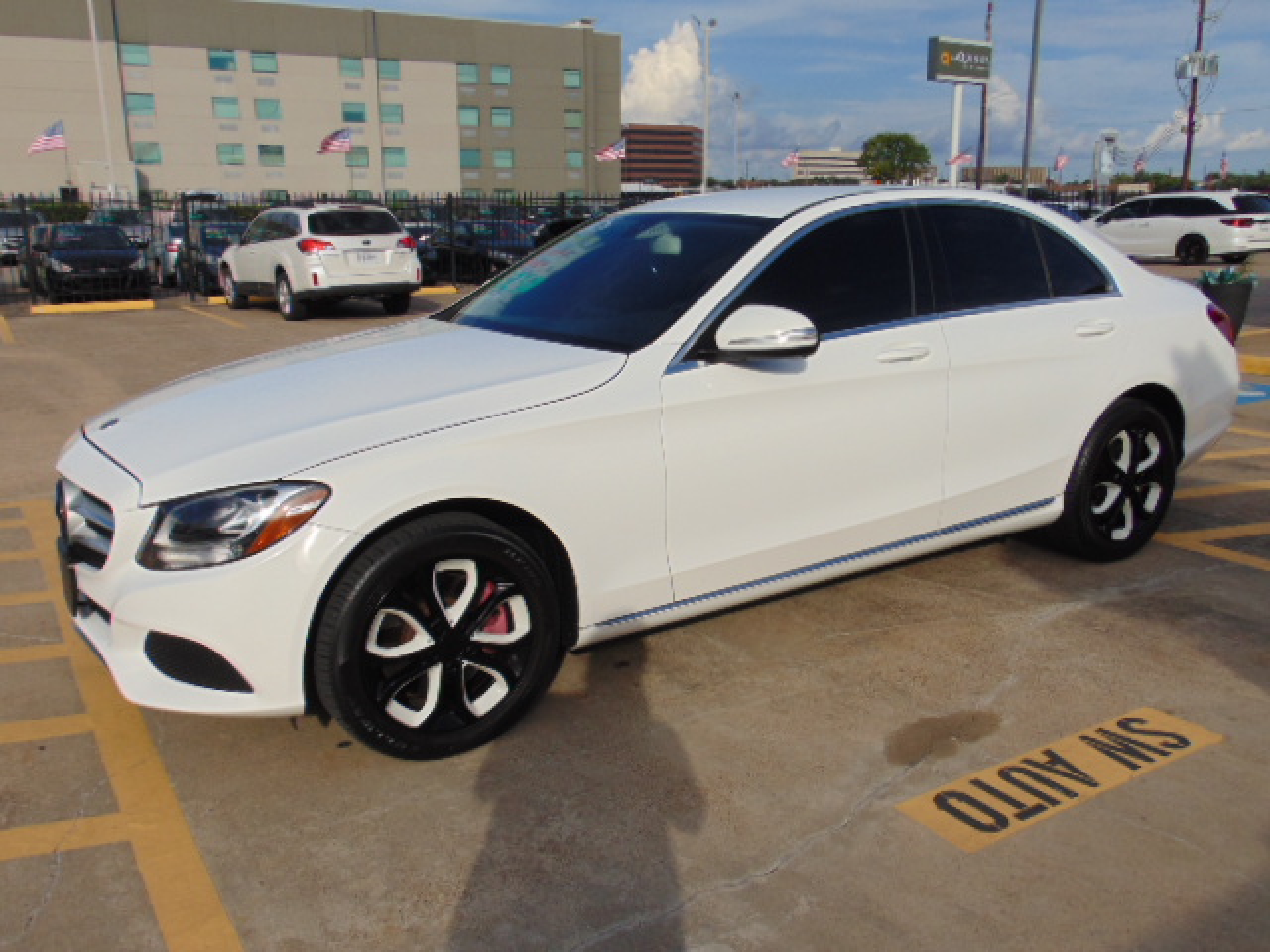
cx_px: 635
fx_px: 1101
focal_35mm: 30
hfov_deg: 60.0
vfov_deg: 46.8
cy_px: 476
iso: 80
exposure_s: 1/500
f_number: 8
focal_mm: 5.4
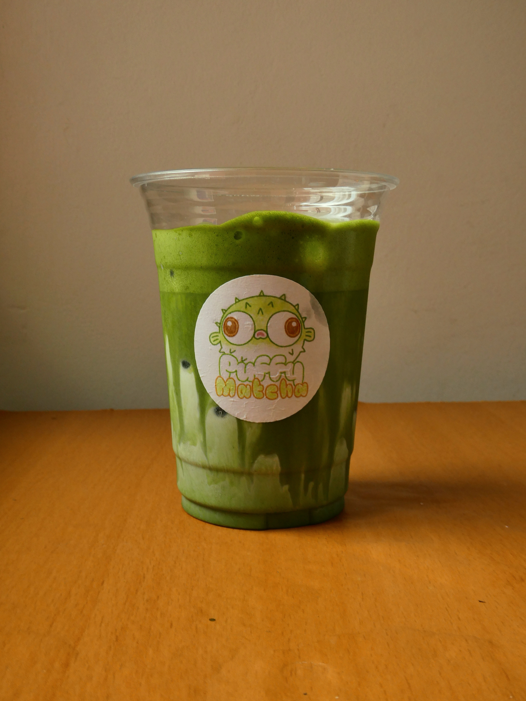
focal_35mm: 37
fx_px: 750
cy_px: 350
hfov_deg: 38.7
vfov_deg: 50.1
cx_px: 263
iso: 100
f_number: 3.7
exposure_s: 1/80
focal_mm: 6.7
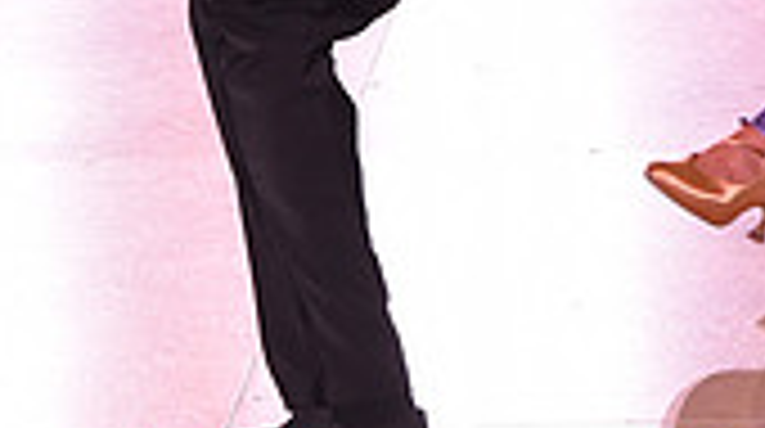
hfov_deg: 9.2
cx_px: 812
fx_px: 4719
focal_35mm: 233
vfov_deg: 5.1
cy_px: -505
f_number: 5.6
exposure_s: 1/320
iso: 2500
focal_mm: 65
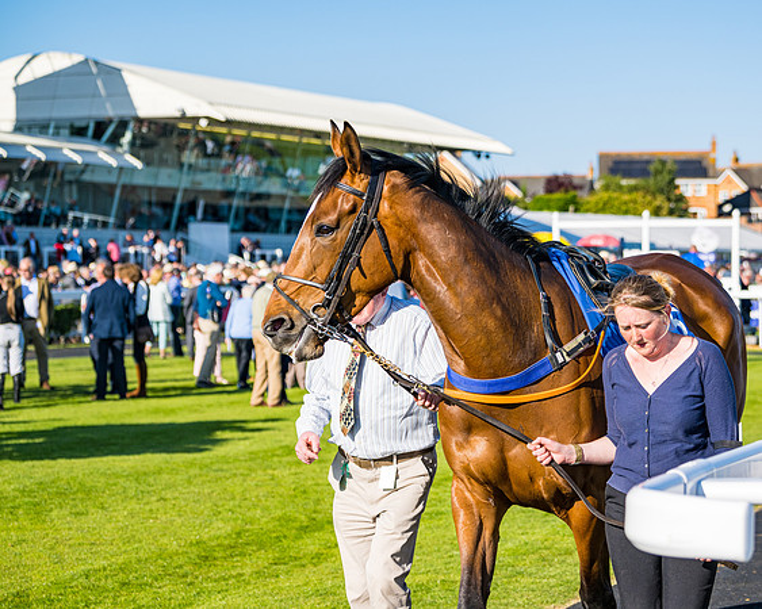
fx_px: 2047
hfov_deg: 21.0
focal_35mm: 91
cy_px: 333
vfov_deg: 16.9
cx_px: 473
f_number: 4
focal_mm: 72
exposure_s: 1/2000
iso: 200
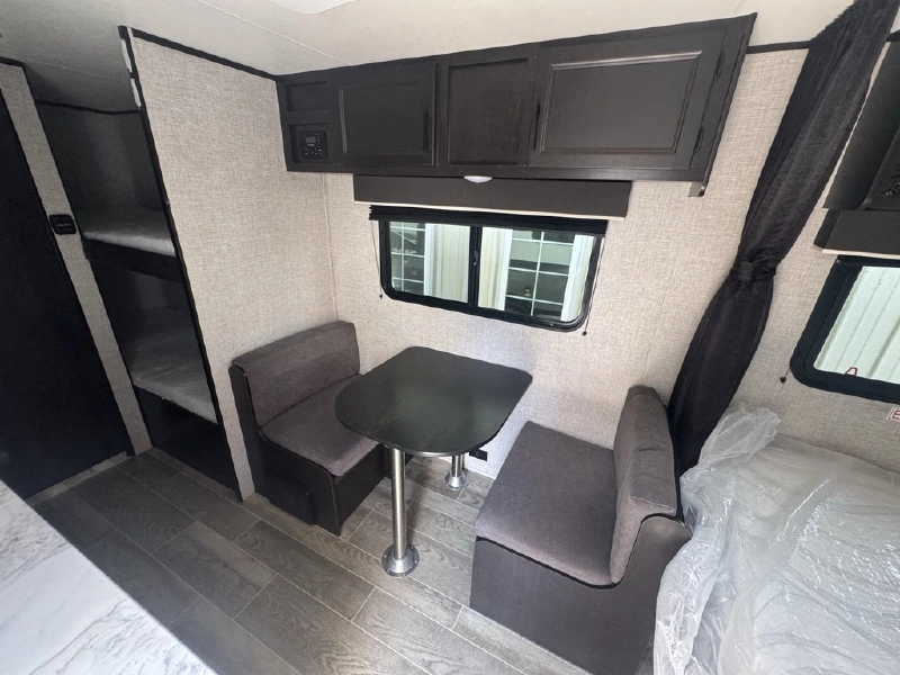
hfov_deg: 102.1
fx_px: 364
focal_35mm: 14
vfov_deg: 85.7
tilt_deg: -20.8
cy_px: 338
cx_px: 450
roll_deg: -3.3
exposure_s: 1/99
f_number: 2.2
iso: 200
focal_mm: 2.22
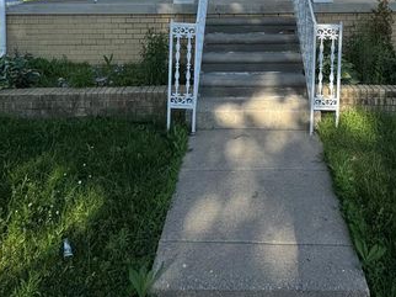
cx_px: 237
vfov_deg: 32.6
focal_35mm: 29
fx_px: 332
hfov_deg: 61.2
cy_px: -108
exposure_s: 1/993
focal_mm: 2.22
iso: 50
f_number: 2.2
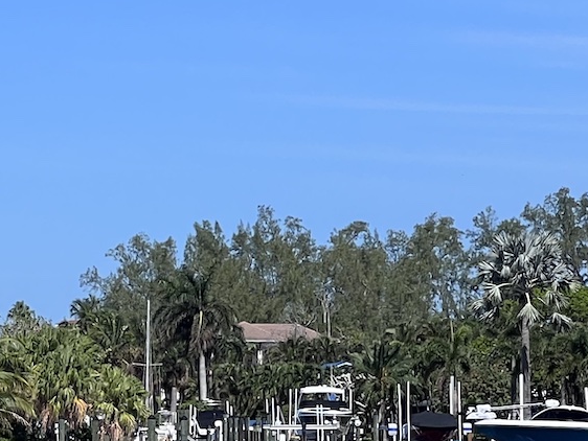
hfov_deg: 7.2
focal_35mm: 274
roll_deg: +0.1
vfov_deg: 5.4
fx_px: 4656
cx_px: 24
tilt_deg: +0.1
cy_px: 431
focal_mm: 9
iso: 32
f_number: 2.8
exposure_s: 1/1004
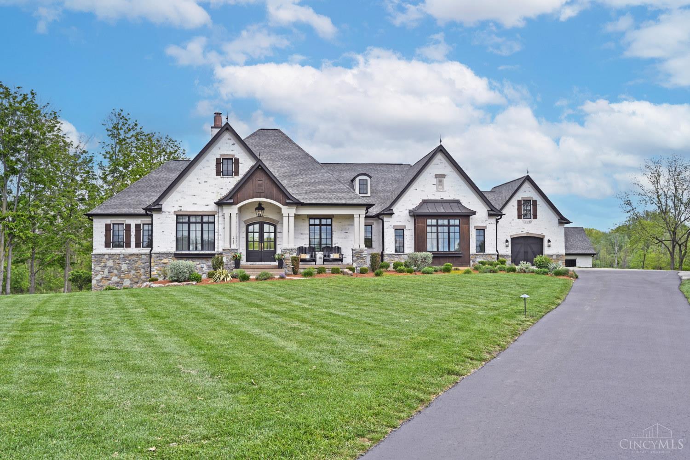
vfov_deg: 43.6
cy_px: 230
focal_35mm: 30
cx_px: 345
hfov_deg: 61.9
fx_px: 575
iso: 100
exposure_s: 1/400
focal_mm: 30
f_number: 7.1
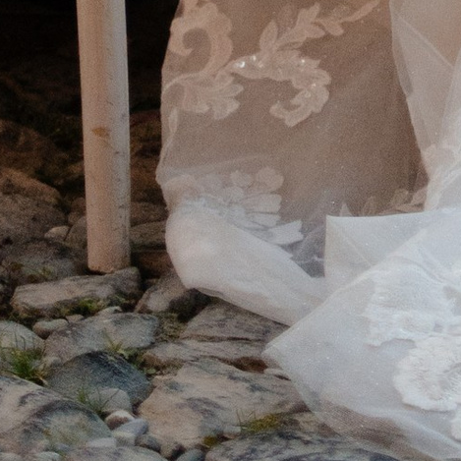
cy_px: -1241
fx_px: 5243
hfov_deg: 5.0
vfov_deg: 4.7
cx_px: 693
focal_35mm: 348
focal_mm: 50
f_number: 1.8
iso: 2000
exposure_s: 1/125
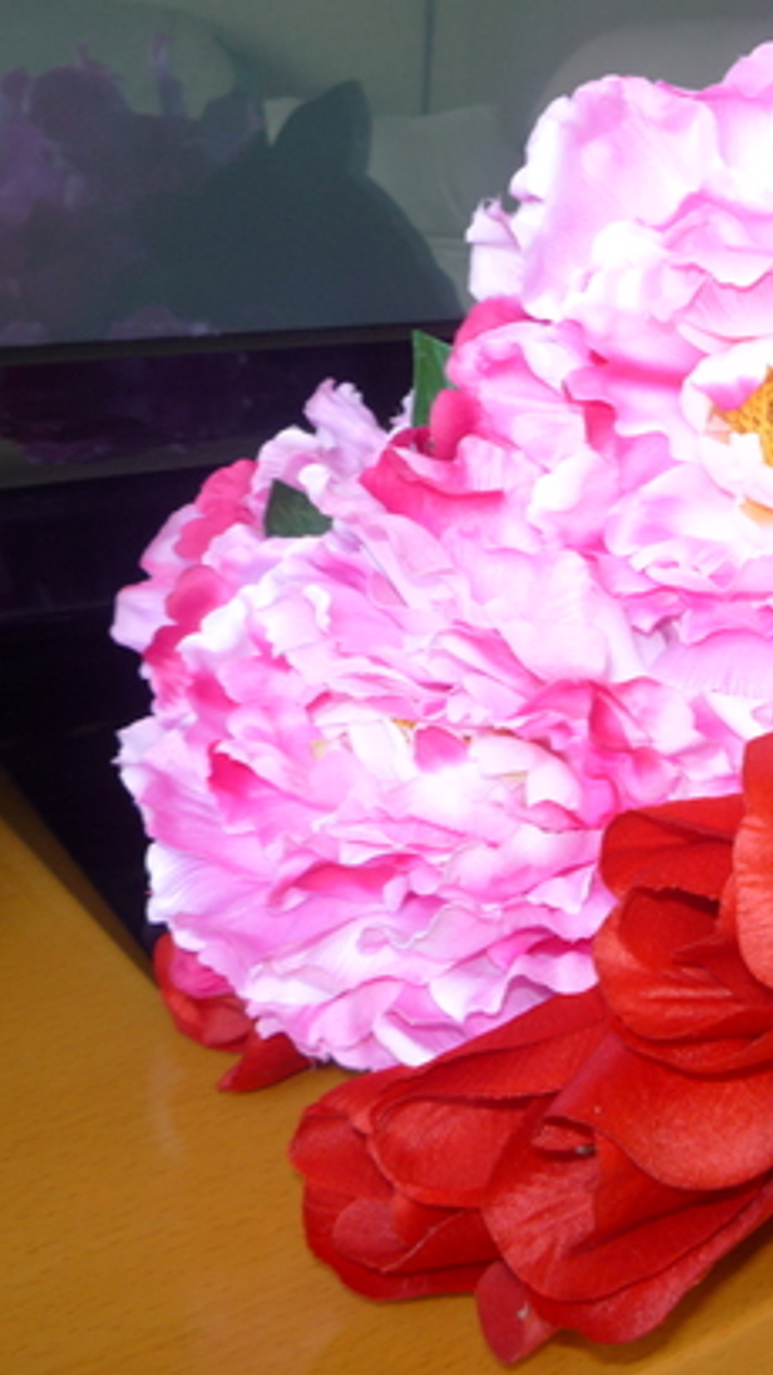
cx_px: 689
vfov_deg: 46.4
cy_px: 691
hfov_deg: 26.2
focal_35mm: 44
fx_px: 1604
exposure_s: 1/15
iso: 100
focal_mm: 5.2
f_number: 3.3
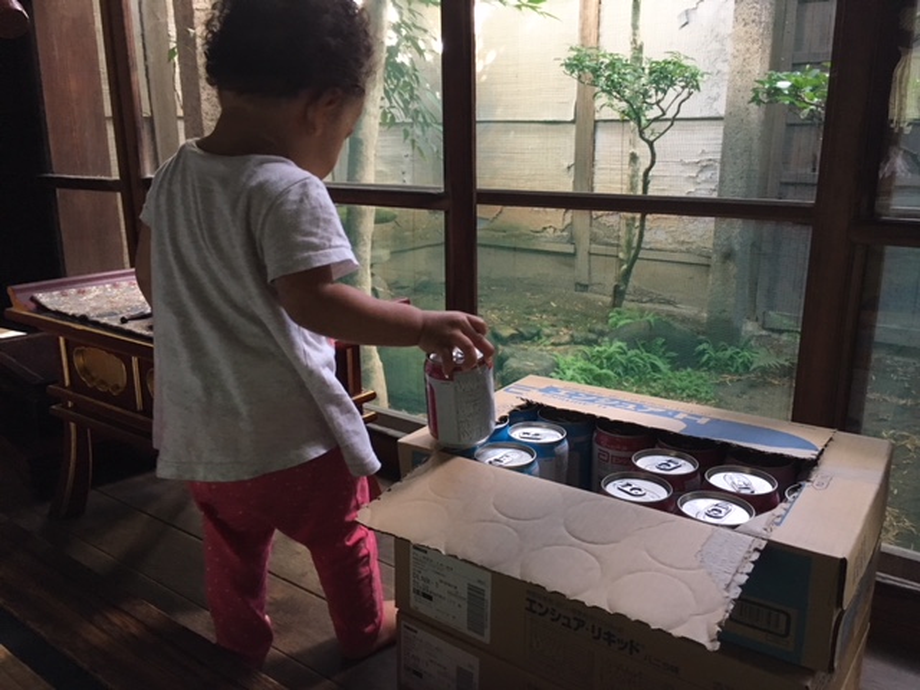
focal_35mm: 29
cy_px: 345
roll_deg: +0.6
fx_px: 771
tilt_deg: -15.6
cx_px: 460
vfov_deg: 48.2
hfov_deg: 61.7
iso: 160
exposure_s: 1/30
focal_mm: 4.15
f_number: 2.2
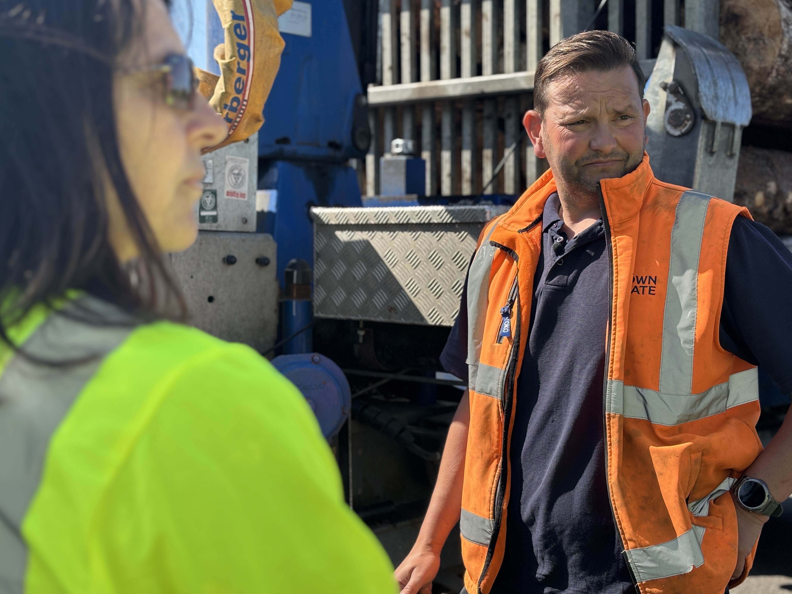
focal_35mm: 53
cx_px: 395
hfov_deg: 36.2
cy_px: 294
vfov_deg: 27.5
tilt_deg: +0.5
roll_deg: -1.5
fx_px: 1213
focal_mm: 5.96
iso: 32
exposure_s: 1/1080
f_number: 1.6
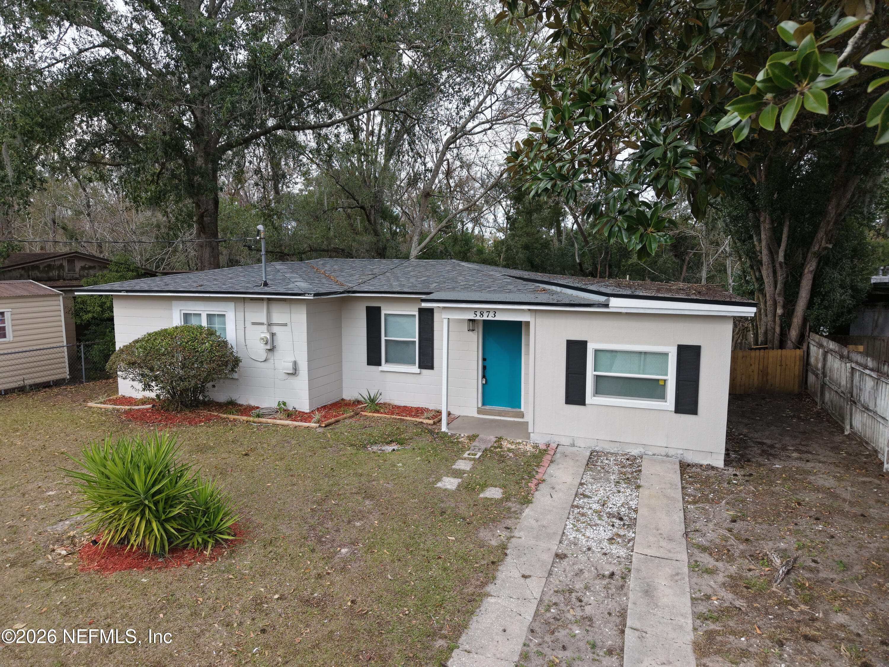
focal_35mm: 24
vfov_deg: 56.8
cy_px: 334
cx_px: 444
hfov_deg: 71.6
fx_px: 616
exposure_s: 1/1000
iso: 170
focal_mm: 8.67
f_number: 1.8
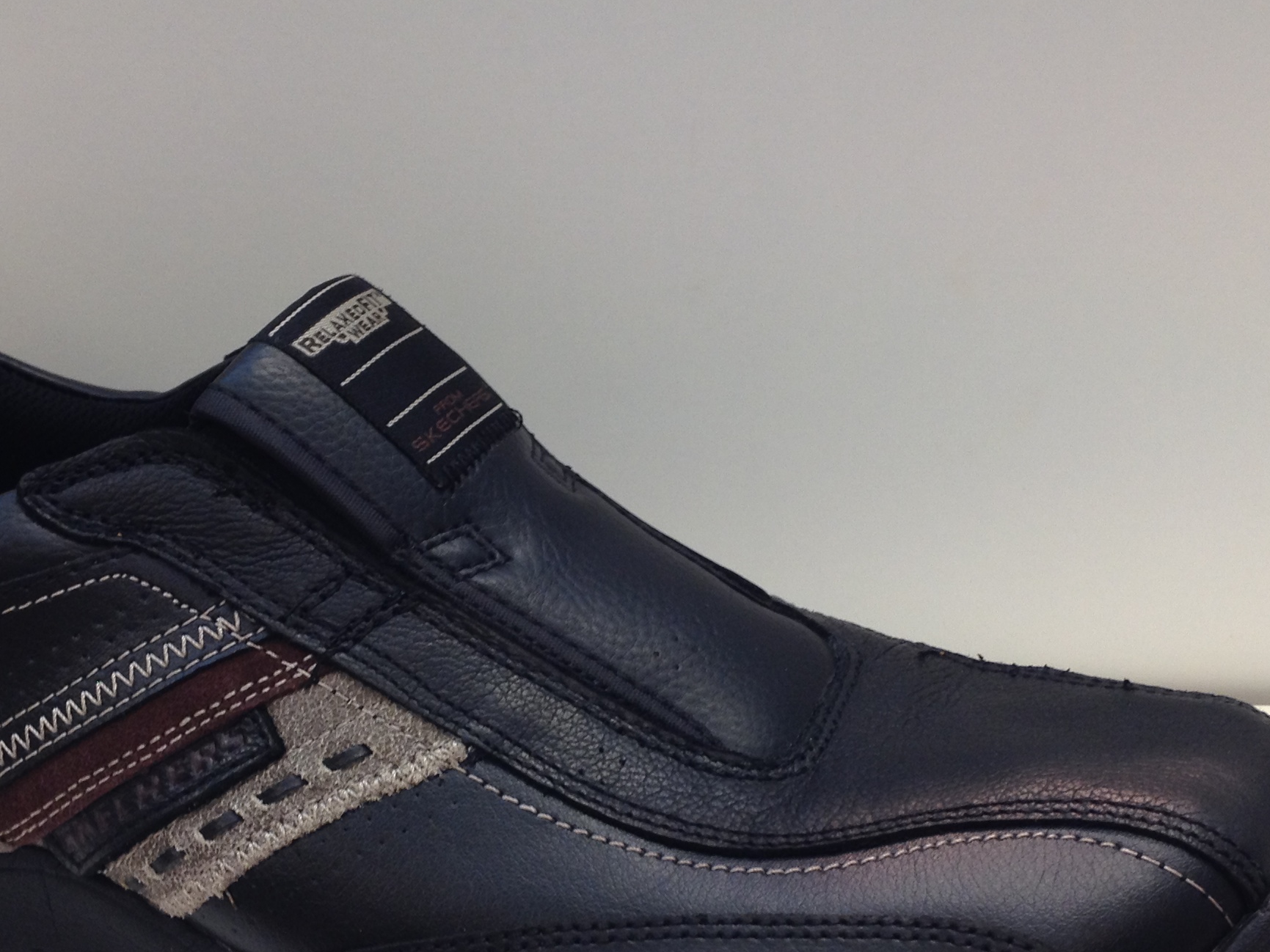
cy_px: 574
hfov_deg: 29.4
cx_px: 610
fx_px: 2421
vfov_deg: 22.2
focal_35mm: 66
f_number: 2.4
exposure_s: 1/30
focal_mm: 4.28
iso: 50
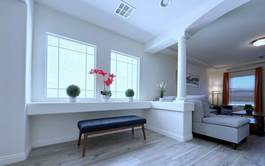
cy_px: 98
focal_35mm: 15
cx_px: 132
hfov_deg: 101.5
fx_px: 108
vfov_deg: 74.1
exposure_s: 1/263
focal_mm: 2.22
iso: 40
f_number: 2.2
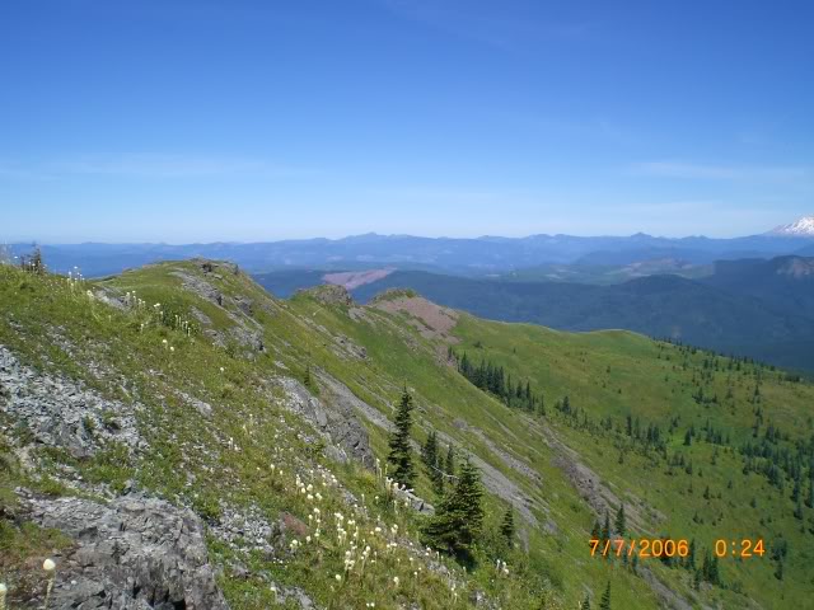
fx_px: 894
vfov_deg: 37.7
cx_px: 407
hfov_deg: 49.0
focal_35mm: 38
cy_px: 305
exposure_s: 1/500
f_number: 4.4
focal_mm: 6.3
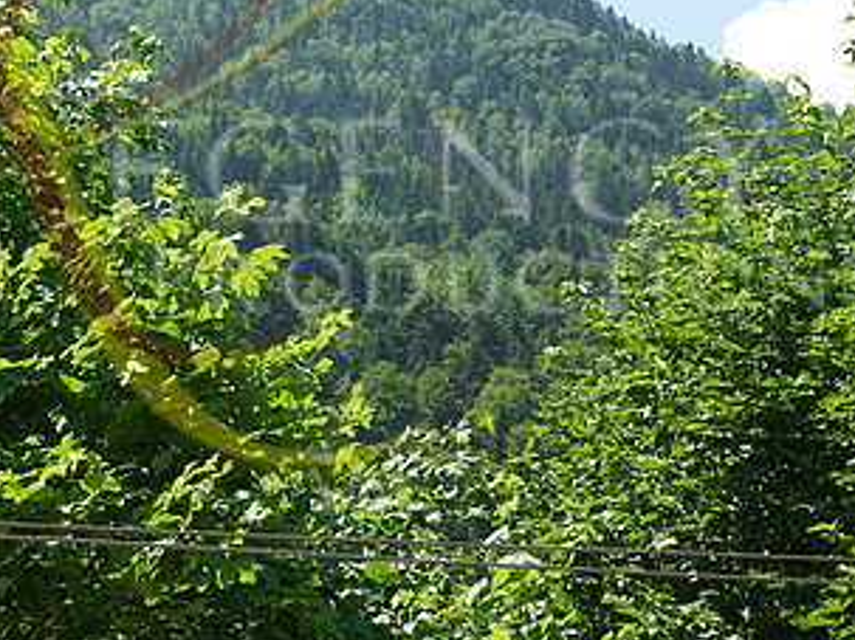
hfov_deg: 15.5
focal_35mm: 127
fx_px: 3136
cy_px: 111
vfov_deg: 11.6
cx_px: 229
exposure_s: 1/320
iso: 125
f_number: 5.6
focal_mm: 25.67
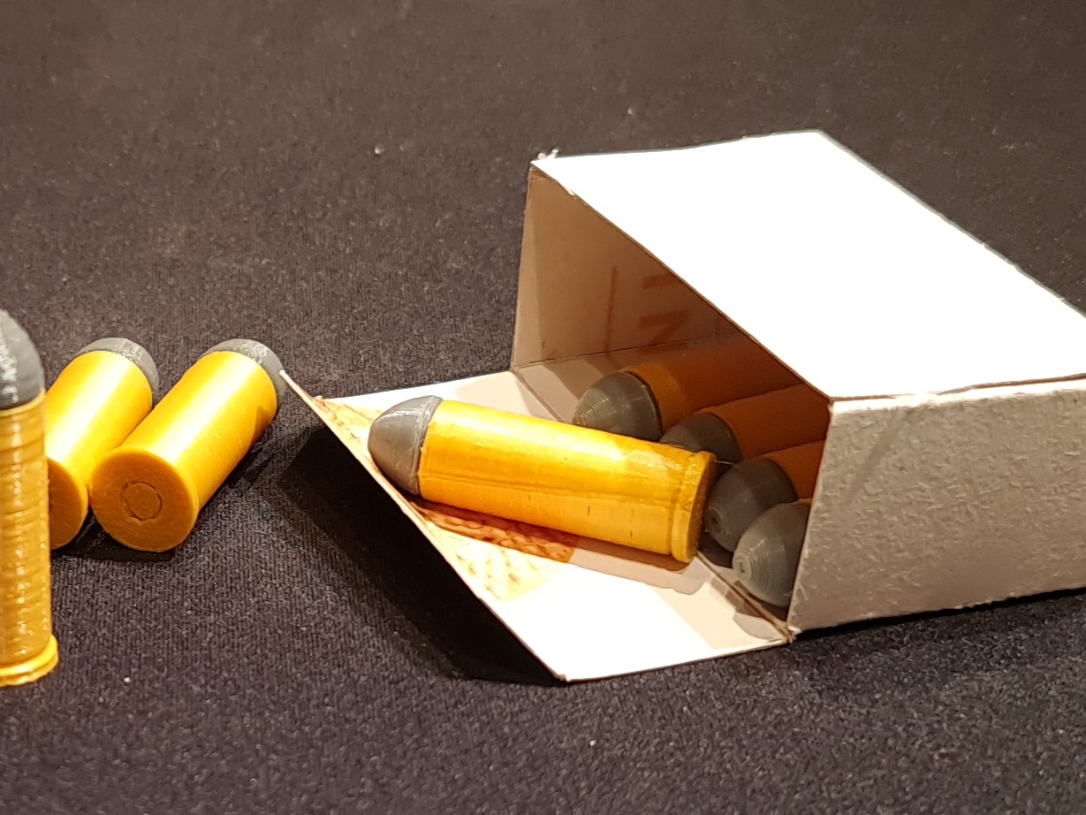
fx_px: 1224
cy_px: 286
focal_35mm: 39
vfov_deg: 36.5
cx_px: 367
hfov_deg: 47.1
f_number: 1.8
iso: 125
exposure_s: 1/50
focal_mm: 7
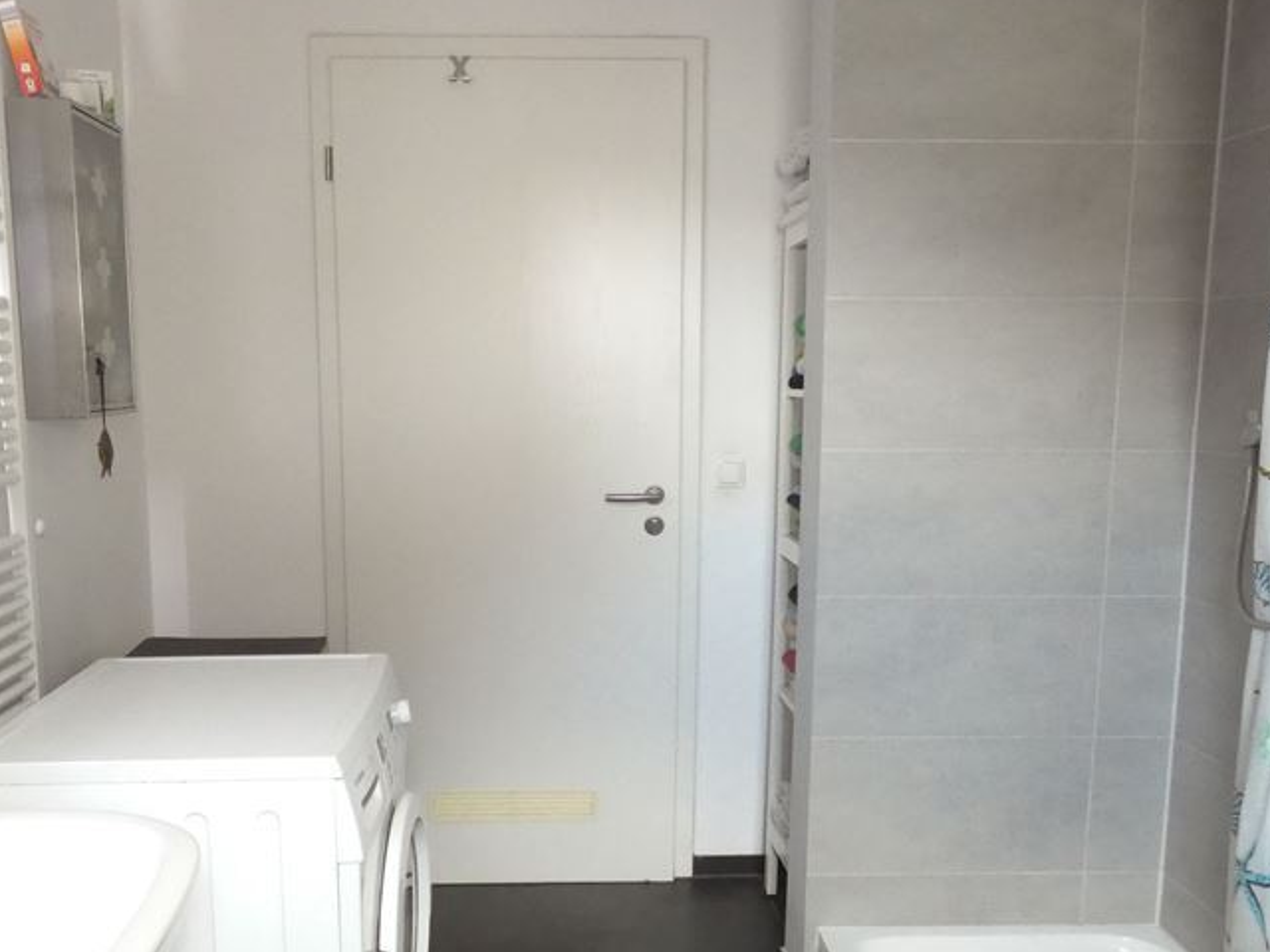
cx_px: 583
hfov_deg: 56.7
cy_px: 545
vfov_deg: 44.0
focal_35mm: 32
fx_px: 1174
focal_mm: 3.6
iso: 640
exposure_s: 1/60
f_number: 2.8
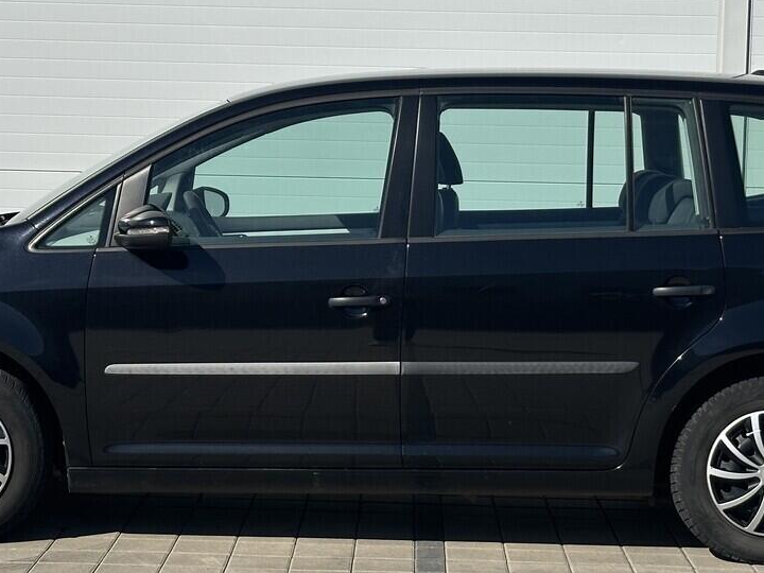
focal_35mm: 96
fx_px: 2119
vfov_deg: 15.4
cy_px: 264
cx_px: 351
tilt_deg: -2.4
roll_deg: -0.8
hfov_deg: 20.4
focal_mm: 6.86
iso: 64
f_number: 1.78
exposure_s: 1/6623
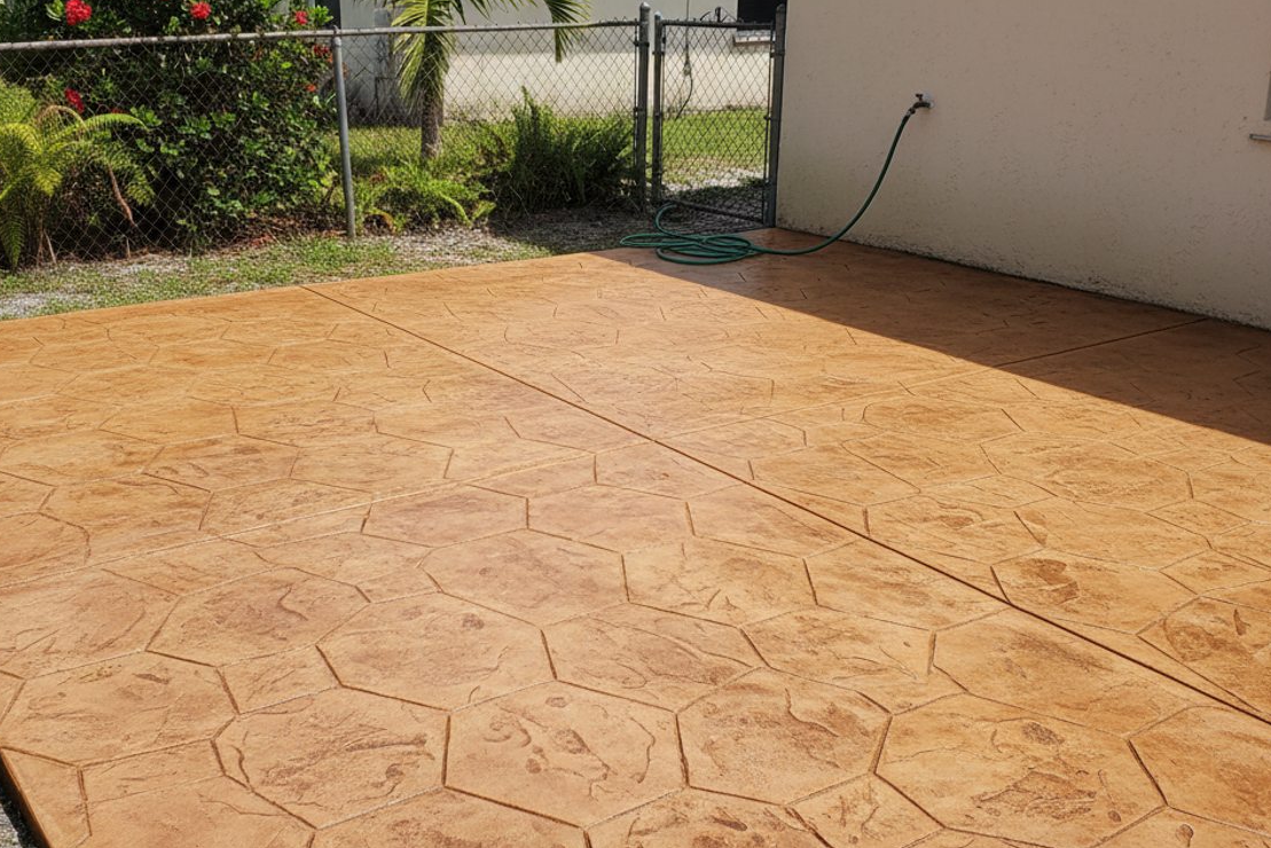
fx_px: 953
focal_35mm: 27
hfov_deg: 67.4
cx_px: 617
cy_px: 358
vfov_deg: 47.8
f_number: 1.78
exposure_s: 1/913
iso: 337
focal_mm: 6.8
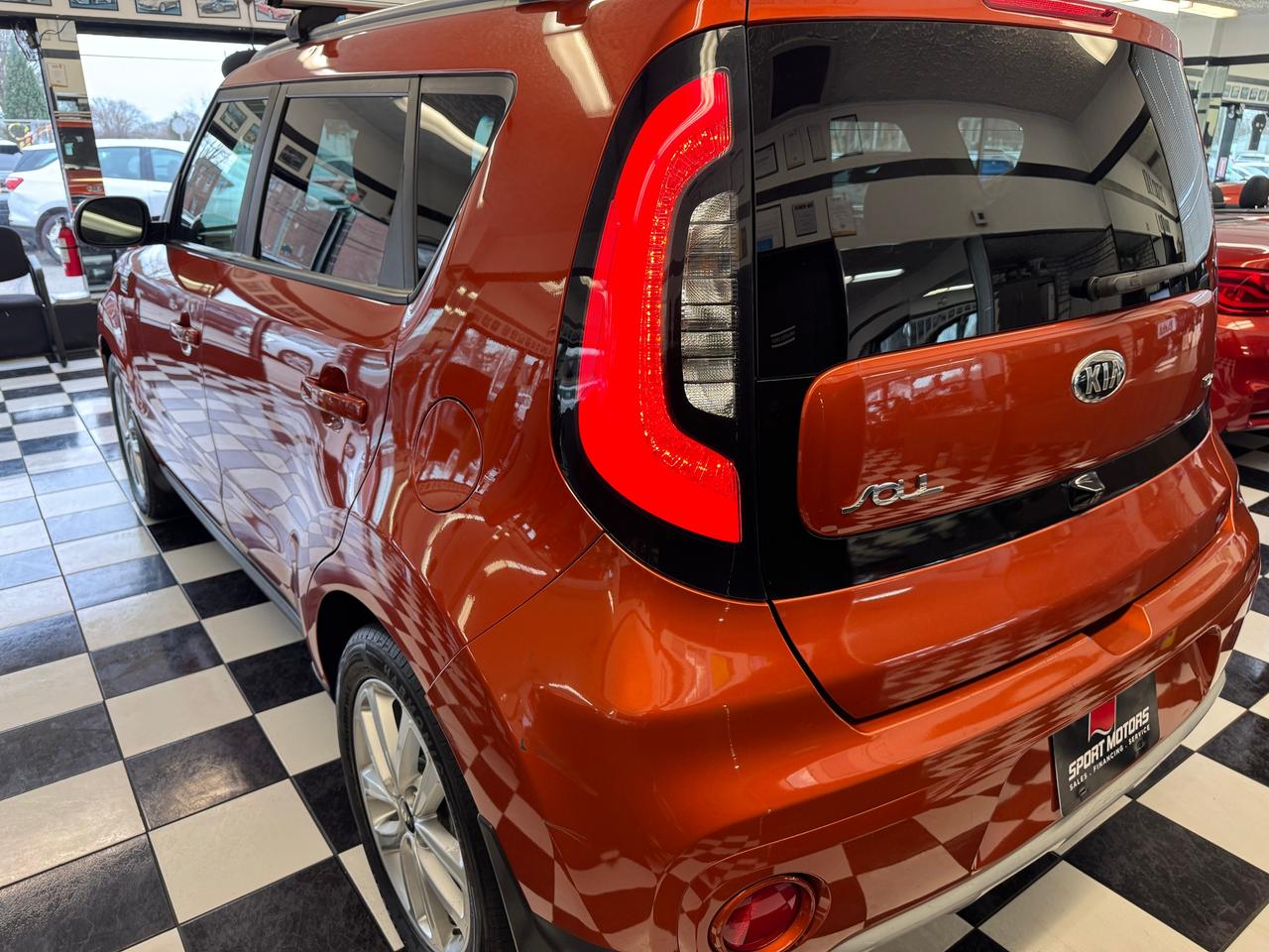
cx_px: 634
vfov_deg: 56.8
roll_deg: -0.8
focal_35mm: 24
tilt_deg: -19.7
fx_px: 880
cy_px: 476
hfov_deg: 71.6
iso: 160
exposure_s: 1/61
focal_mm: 6.76
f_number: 1.78
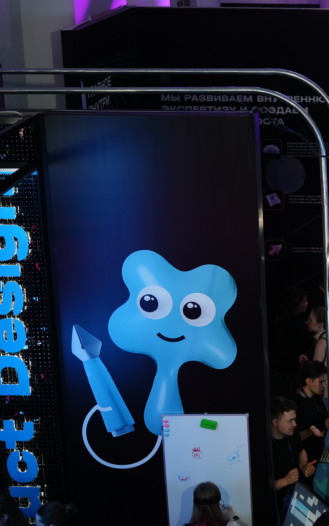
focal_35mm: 89
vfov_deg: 23.2
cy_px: 190
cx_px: 518
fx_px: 1277
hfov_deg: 13.7
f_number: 2
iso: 500
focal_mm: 35
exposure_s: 1/250
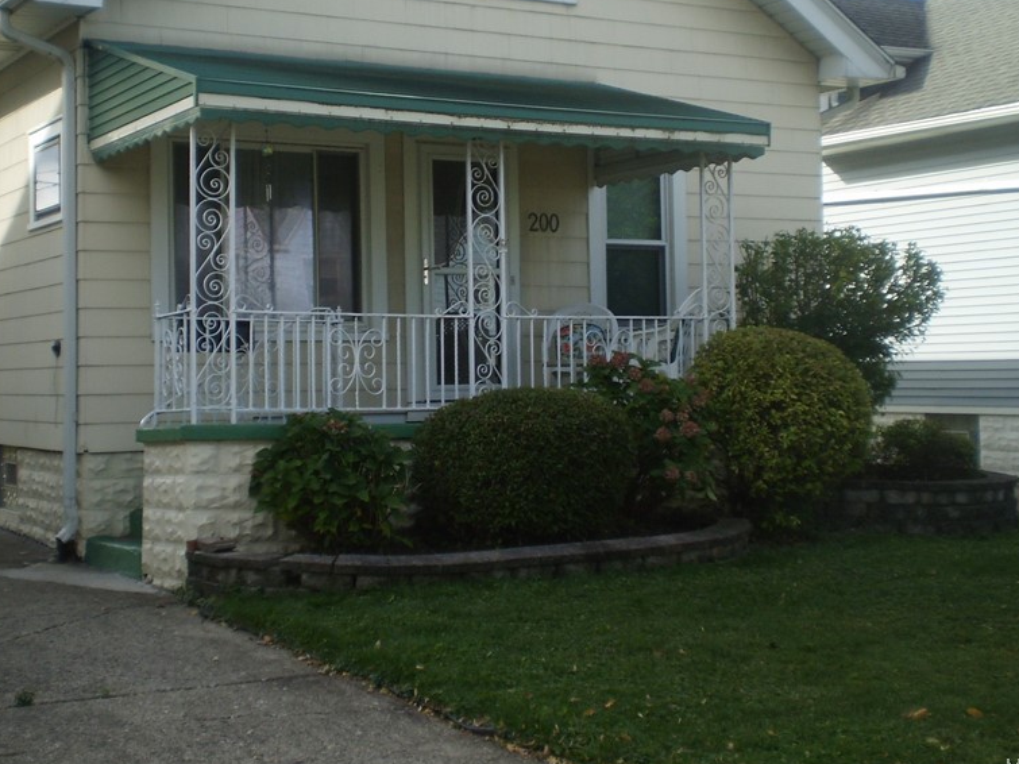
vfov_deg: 25.6
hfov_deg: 33.8
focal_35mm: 57
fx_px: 1678
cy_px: 282
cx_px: 456
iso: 64
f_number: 3.5
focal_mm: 7.4
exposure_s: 1/500
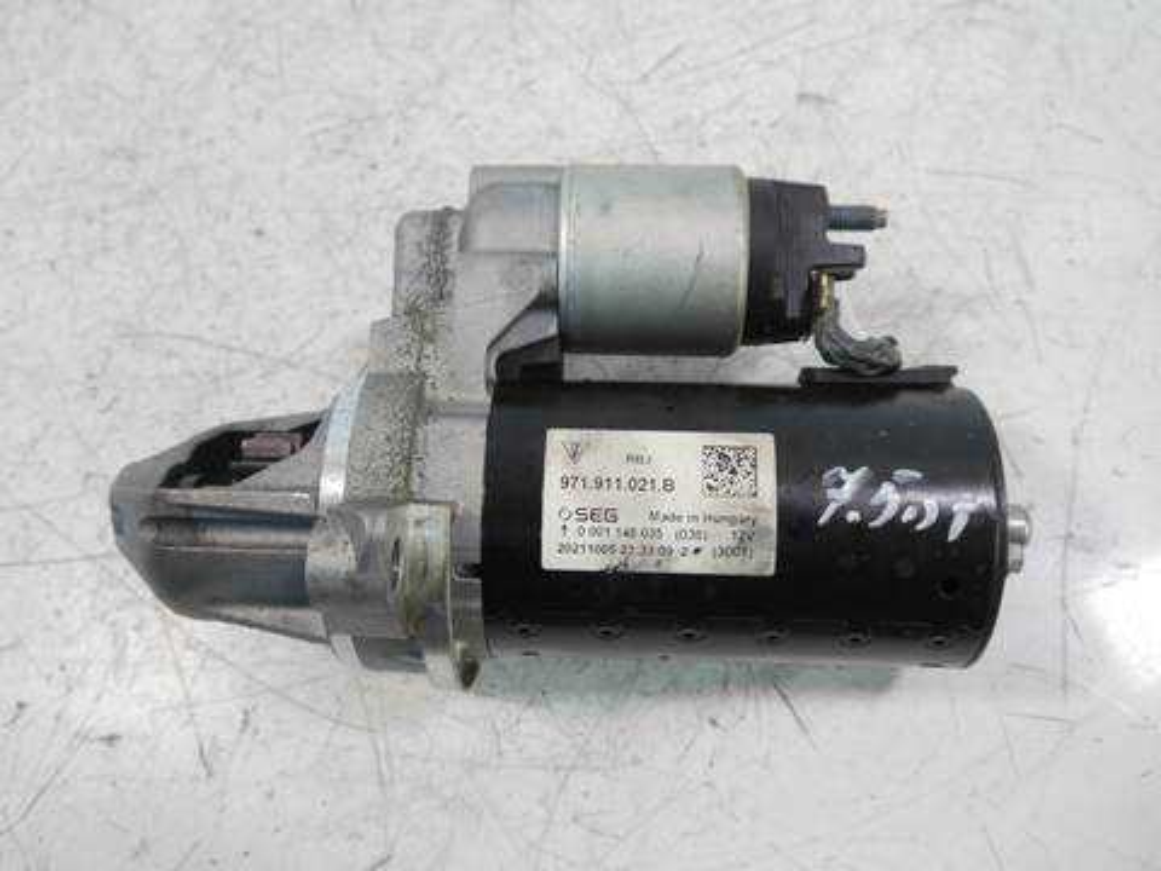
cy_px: 436
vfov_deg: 46.8
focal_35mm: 30
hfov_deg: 60.0
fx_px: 1006
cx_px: 580
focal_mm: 15
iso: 1250
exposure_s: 1/125
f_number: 3.6
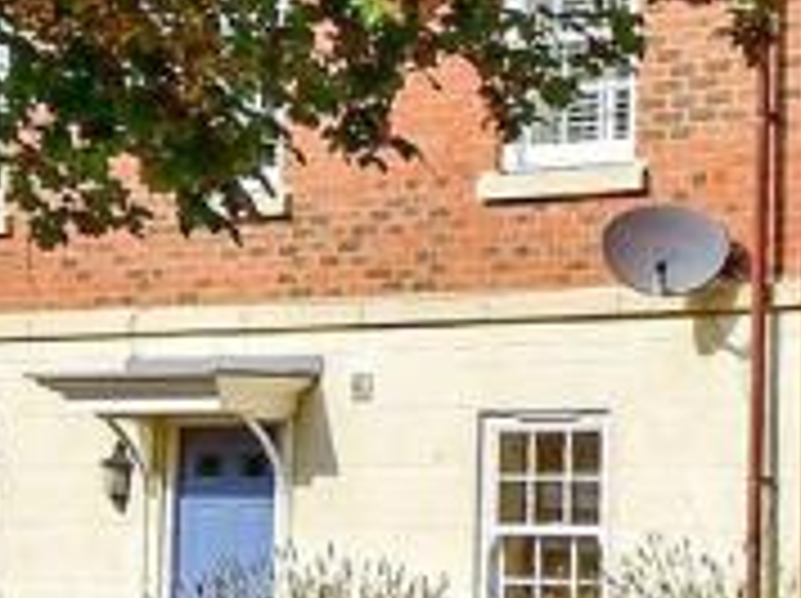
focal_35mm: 122
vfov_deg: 11.6
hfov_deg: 14.6
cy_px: -303
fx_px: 2819
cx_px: 1354
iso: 400
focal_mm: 15
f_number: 8
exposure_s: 1/800
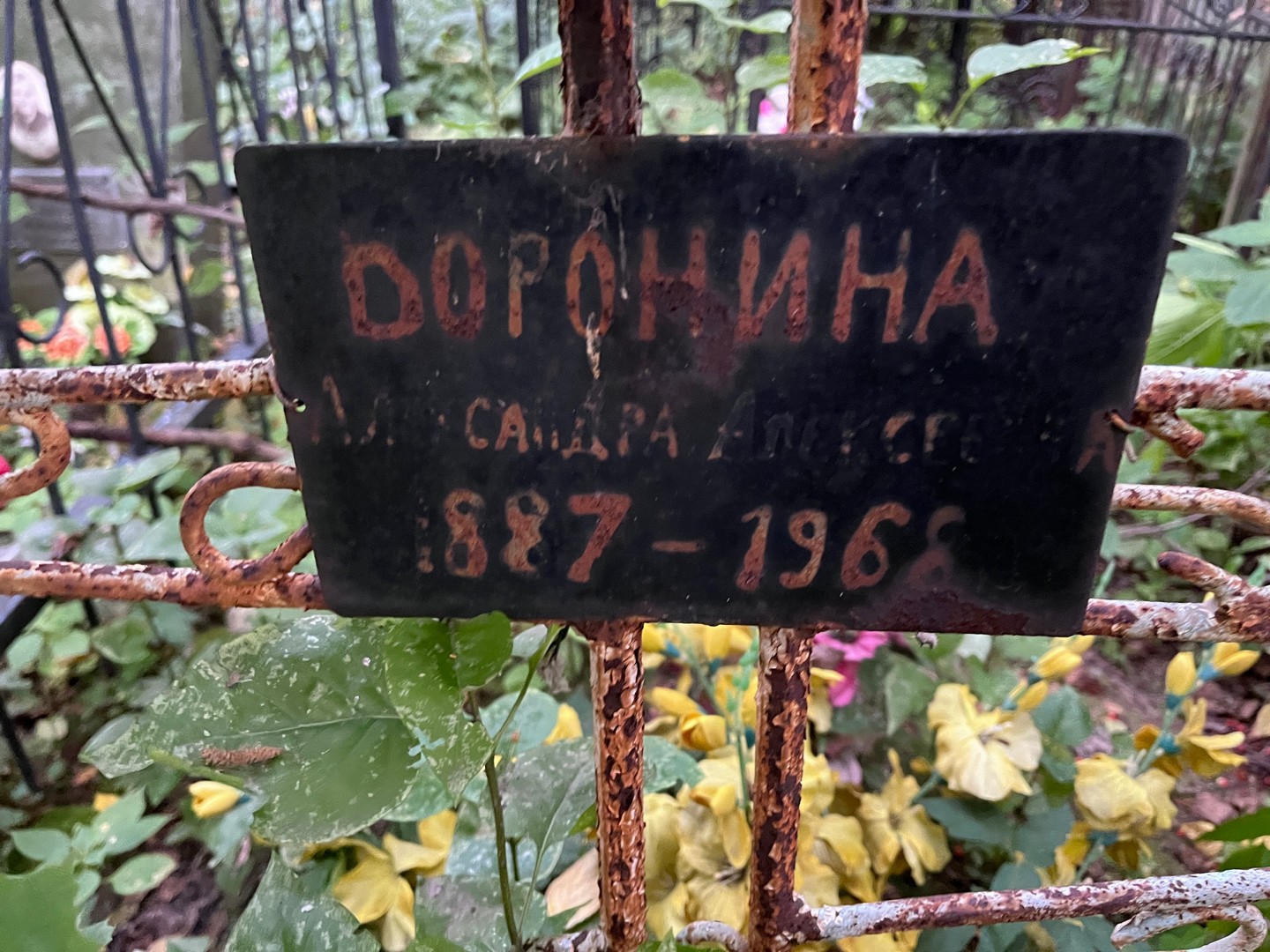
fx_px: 954
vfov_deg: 53.1
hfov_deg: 67.3
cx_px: 635
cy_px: 476
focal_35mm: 26
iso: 640
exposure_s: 1/39
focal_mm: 5.1
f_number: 1.6
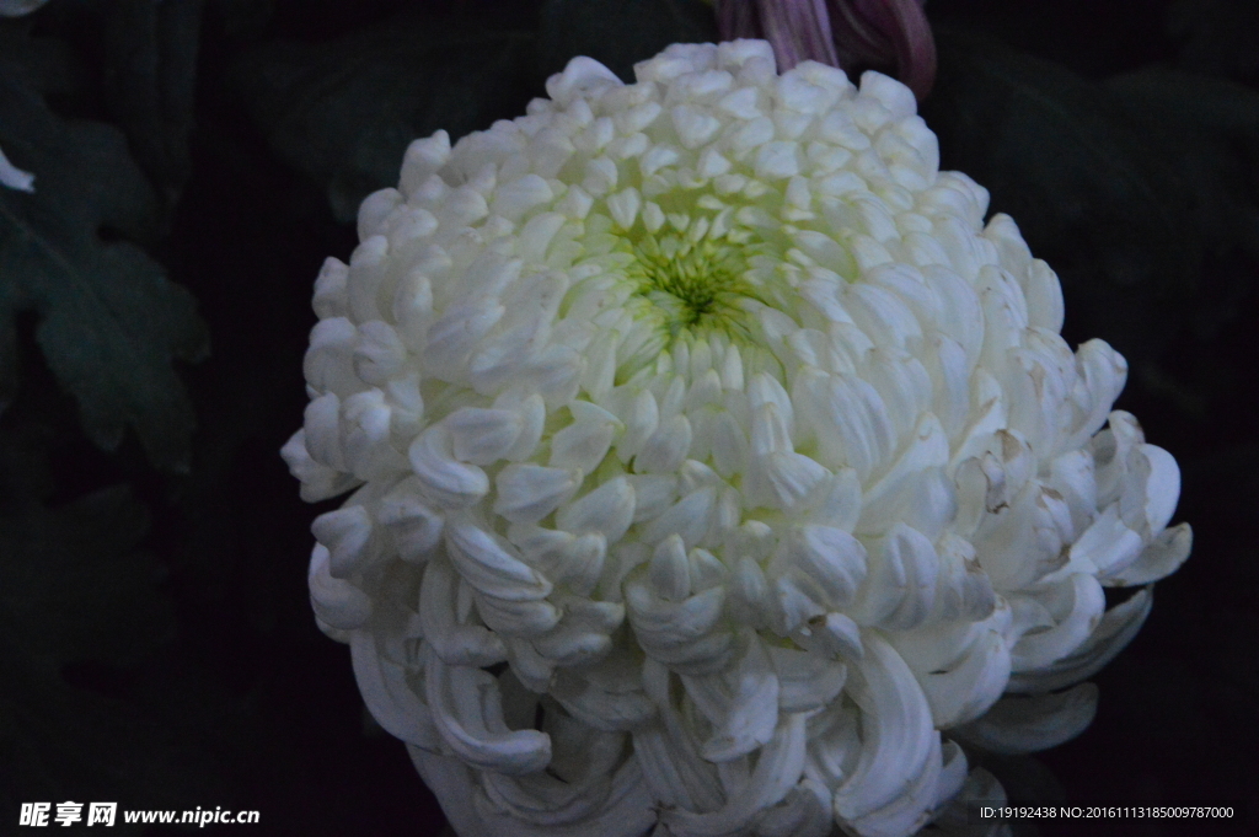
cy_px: 418
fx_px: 5504
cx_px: 630
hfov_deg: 13.1
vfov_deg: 8.7
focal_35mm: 158
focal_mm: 105
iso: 6400
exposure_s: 1/40
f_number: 18
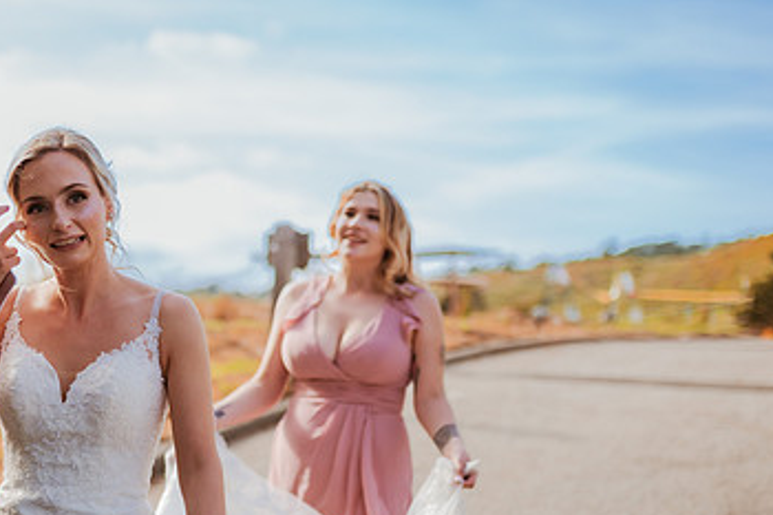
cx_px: 223
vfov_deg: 23.3
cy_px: 336
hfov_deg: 34.0
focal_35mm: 58
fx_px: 1245
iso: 125
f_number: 1.8
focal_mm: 35
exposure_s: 1/3200
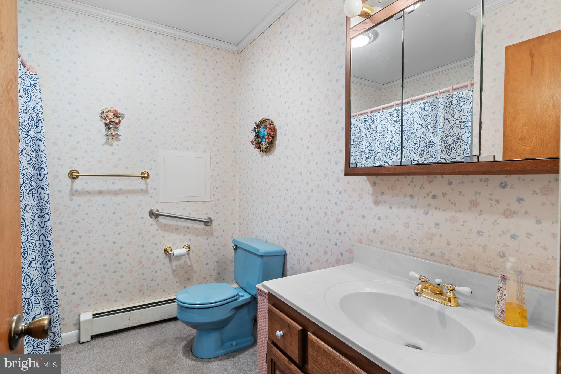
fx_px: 290
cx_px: 280
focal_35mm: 19
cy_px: 187
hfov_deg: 88.1
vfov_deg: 65.7
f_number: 7.1
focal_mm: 12.4
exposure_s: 2.5
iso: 200
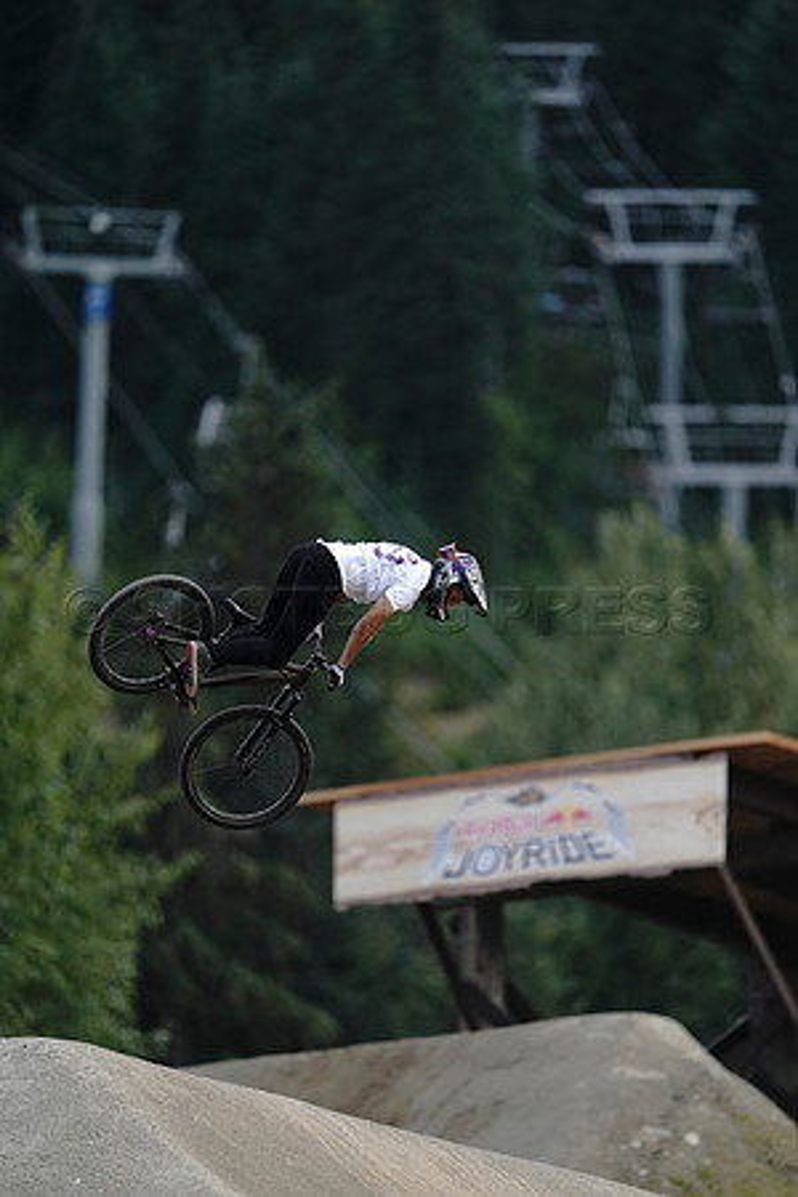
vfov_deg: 3.4
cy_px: 598
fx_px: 19948
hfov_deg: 2.3
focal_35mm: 600
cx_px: 399
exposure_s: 1/2500
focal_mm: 600
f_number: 4
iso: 2000
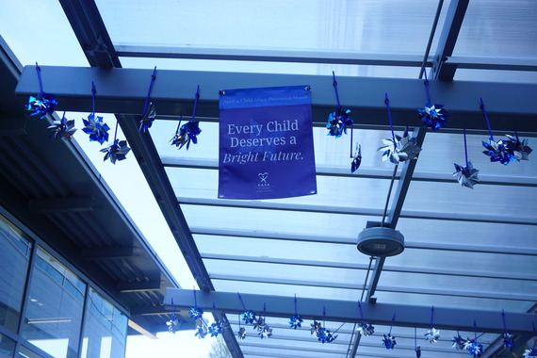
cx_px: 268
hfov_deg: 49.6
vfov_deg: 34.2
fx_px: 582
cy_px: 179
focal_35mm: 39
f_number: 5
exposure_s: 1/80
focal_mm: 26
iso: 100
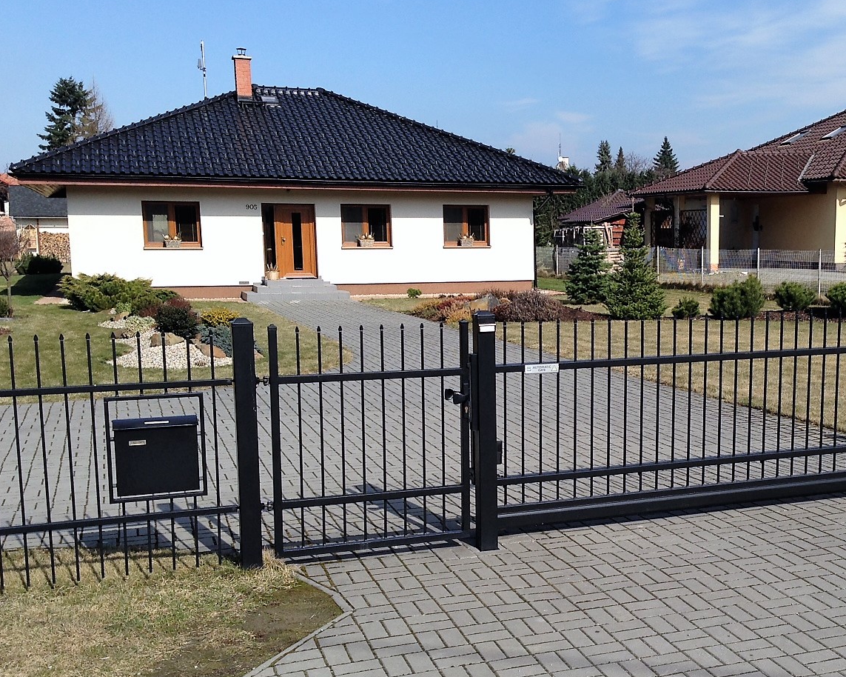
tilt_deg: -6.2
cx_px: 578
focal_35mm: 46
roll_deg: +0.4
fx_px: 1152
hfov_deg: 39.8
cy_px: 388
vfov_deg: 32.7
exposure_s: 1/1261
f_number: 2.4
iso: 50
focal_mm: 4.12
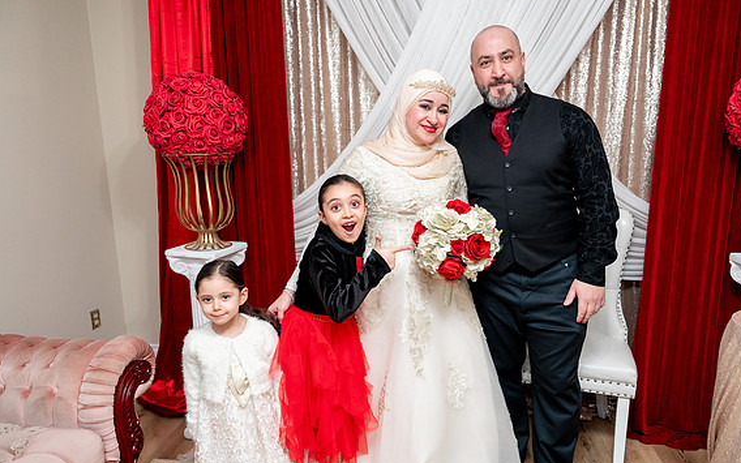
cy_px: 242
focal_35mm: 25
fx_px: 505
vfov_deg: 49.3
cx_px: 376
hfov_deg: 72.5
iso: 2500
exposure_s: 1/160
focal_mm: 24
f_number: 2.8
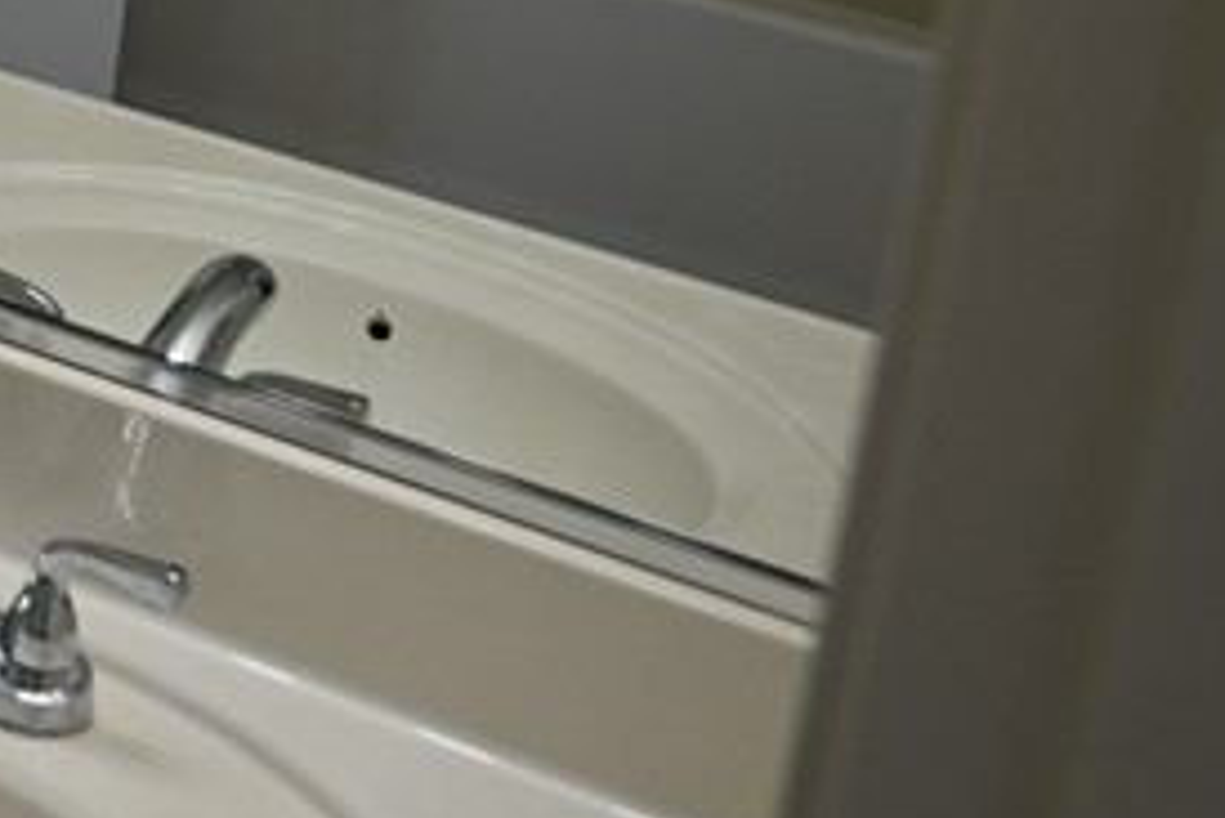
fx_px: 3234
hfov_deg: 18.4
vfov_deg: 13.8
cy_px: -259
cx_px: -733
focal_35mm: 95
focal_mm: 24
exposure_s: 1/200
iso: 400
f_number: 4
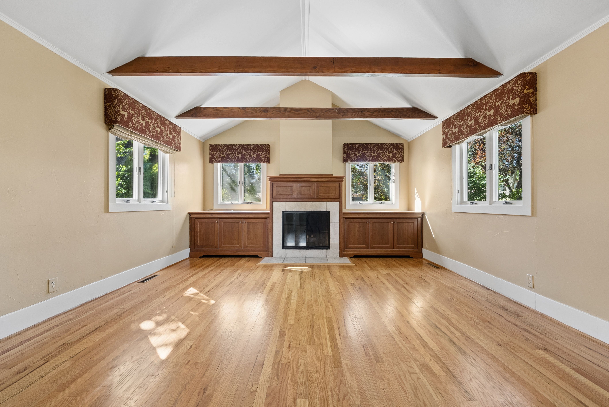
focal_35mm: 15
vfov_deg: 77.4
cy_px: 204
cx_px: 304
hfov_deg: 100.4
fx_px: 254
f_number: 8
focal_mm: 15
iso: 800
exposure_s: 1/20
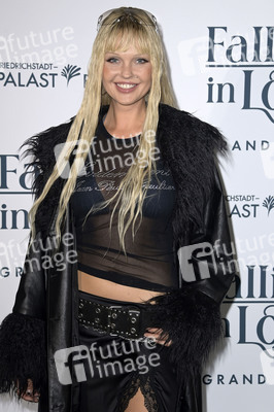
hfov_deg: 16.6
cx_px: 137
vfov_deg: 24.8
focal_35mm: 82
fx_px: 938
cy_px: 206
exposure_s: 1/250
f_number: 5.6
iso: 640
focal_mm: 82
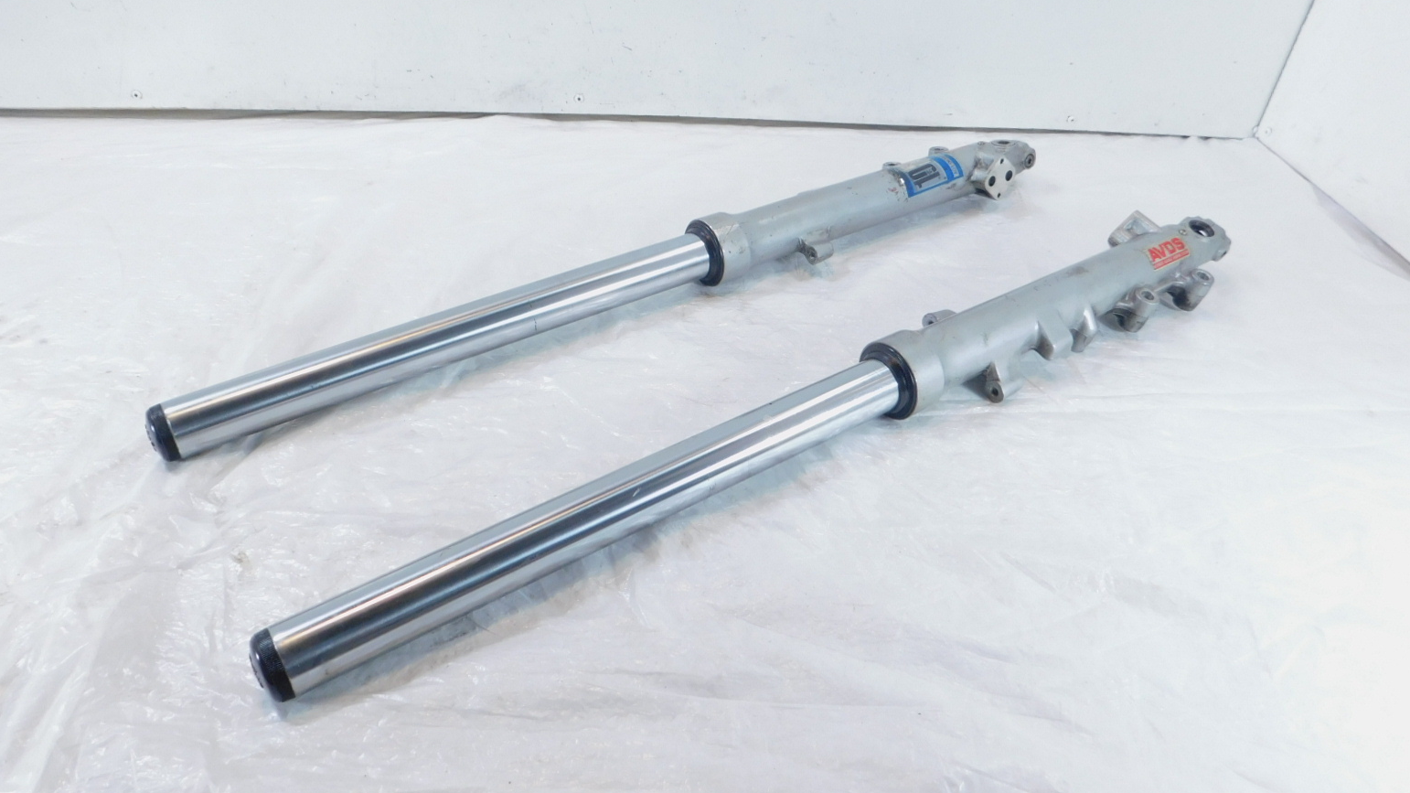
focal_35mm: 26
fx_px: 972
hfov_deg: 71.9
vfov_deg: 44.4
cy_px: 374
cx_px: 684
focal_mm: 4
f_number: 3
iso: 200
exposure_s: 1/30
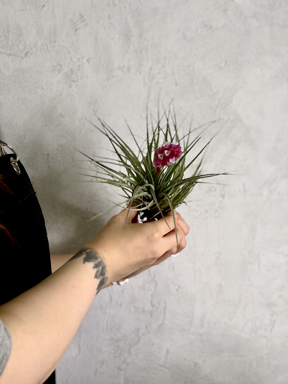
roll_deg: +1.5
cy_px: 192
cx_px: 144
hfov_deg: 30.3
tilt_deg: -5.3
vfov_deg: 39.7
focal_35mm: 48
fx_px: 532
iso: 64
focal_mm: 6.76
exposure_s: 1/432
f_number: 1.78
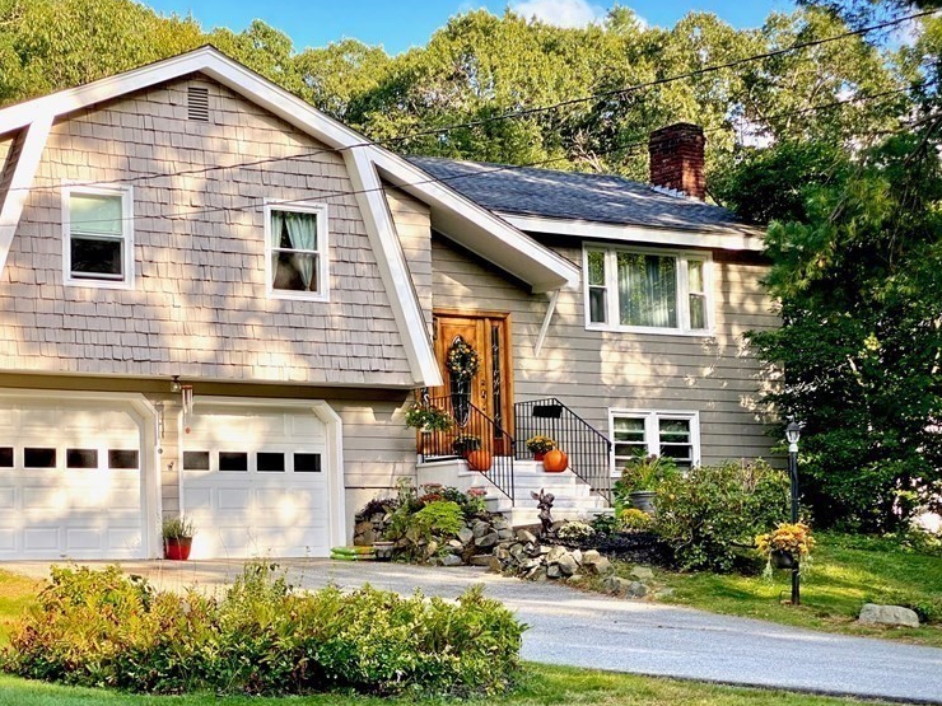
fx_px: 1959
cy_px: 444
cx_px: 304
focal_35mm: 72
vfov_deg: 20.4
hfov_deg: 26.9
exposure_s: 1/309
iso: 20
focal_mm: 6
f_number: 2
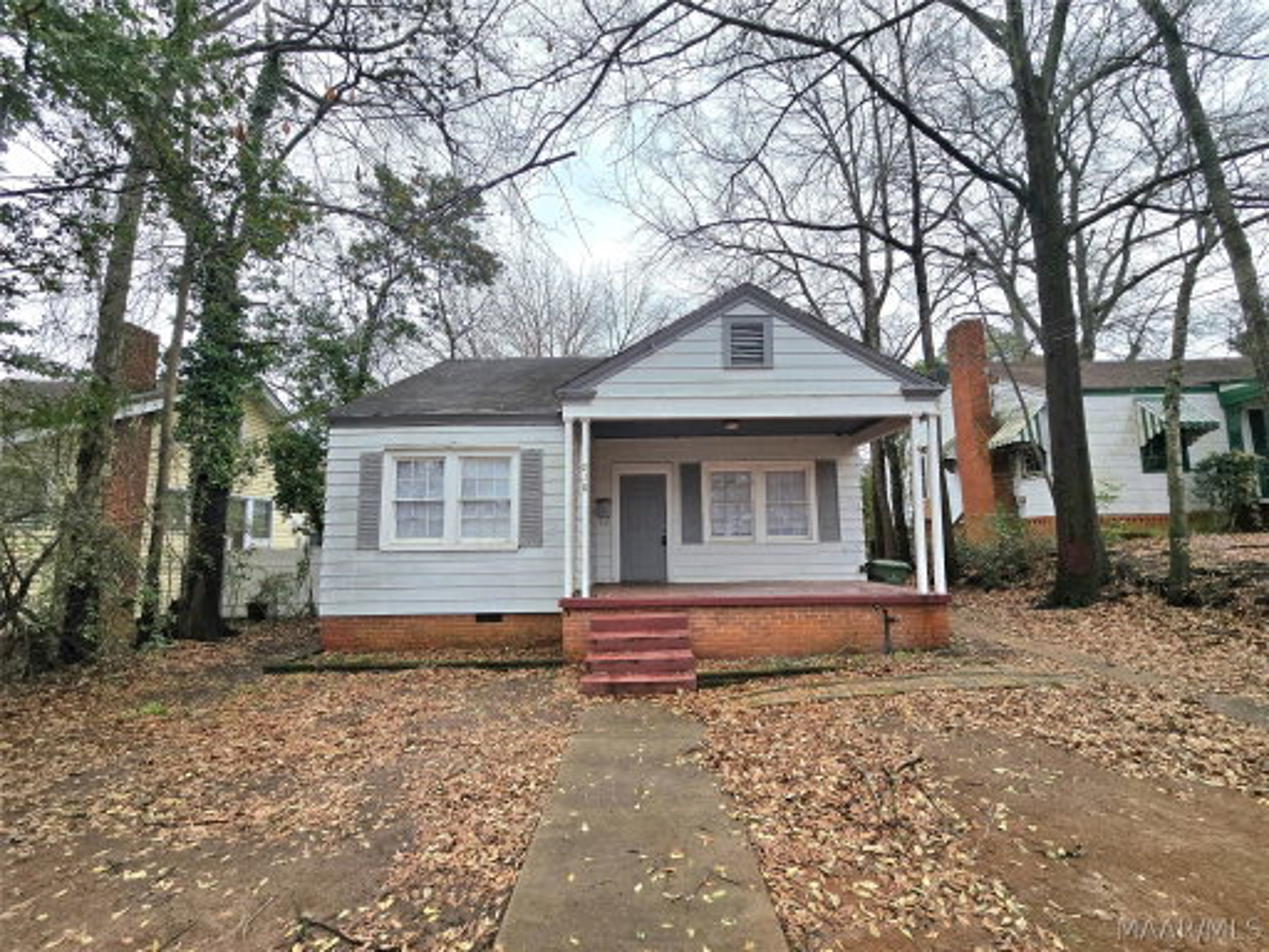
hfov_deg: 106.2
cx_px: 634
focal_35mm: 13
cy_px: 476
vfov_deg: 89.9
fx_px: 477
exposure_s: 1/2000
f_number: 2.2
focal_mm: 2.2
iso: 50
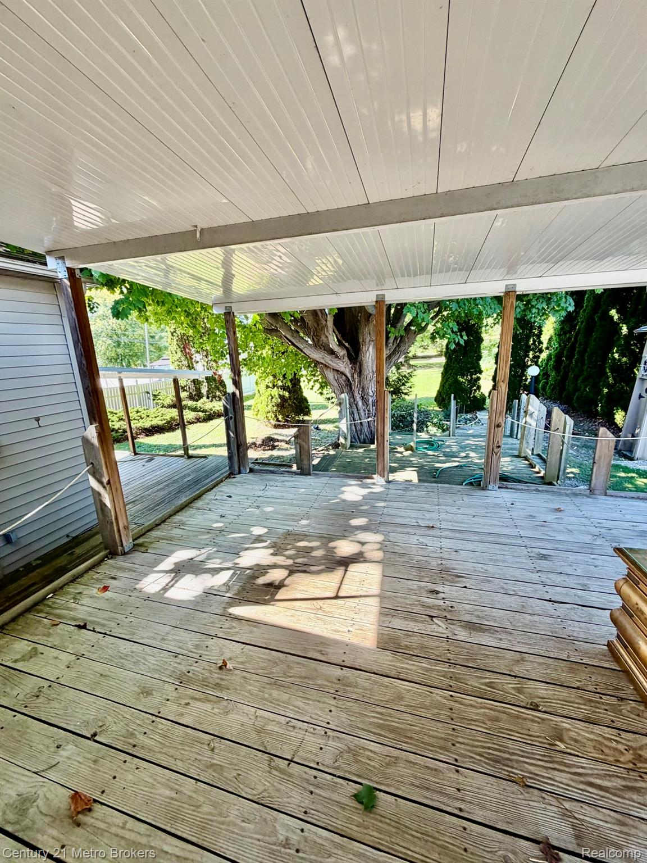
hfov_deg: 85.7
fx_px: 349
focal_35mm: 14
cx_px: 324
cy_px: 432
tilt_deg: -14.4
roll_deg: +2.3
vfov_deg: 102.1
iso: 100
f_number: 2.2
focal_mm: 2.22
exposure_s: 1/121
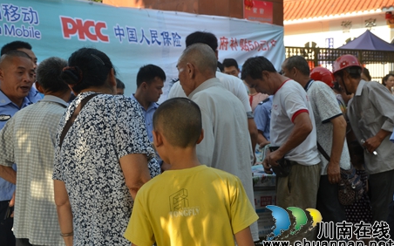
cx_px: 205
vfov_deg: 23.9
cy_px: 125
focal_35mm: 54
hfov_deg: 37.5
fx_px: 580
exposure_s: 1/160
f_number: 6.3
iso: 200
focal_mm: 32
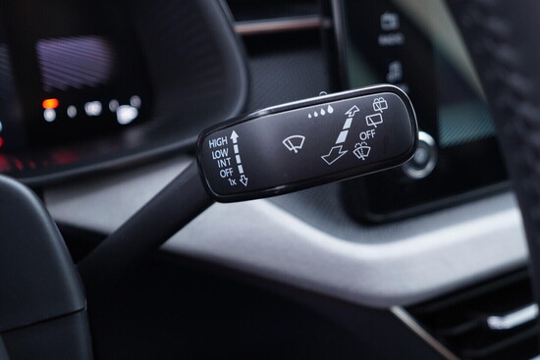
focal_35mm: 36
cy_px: 180
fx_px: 540
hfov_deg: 53.1
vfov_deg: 36.9
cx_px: 270
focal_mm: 24
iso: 320
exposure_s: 1/40
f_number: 2.8
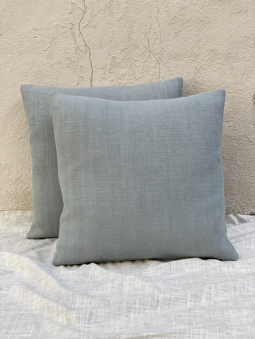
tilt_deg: -12.2
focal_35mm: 52
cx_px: 128
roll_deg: +1.3
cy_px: 170
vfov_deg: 36.8
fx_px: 511
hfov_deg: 28.0
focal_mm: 6
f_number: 2
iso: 20
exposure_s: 1/457
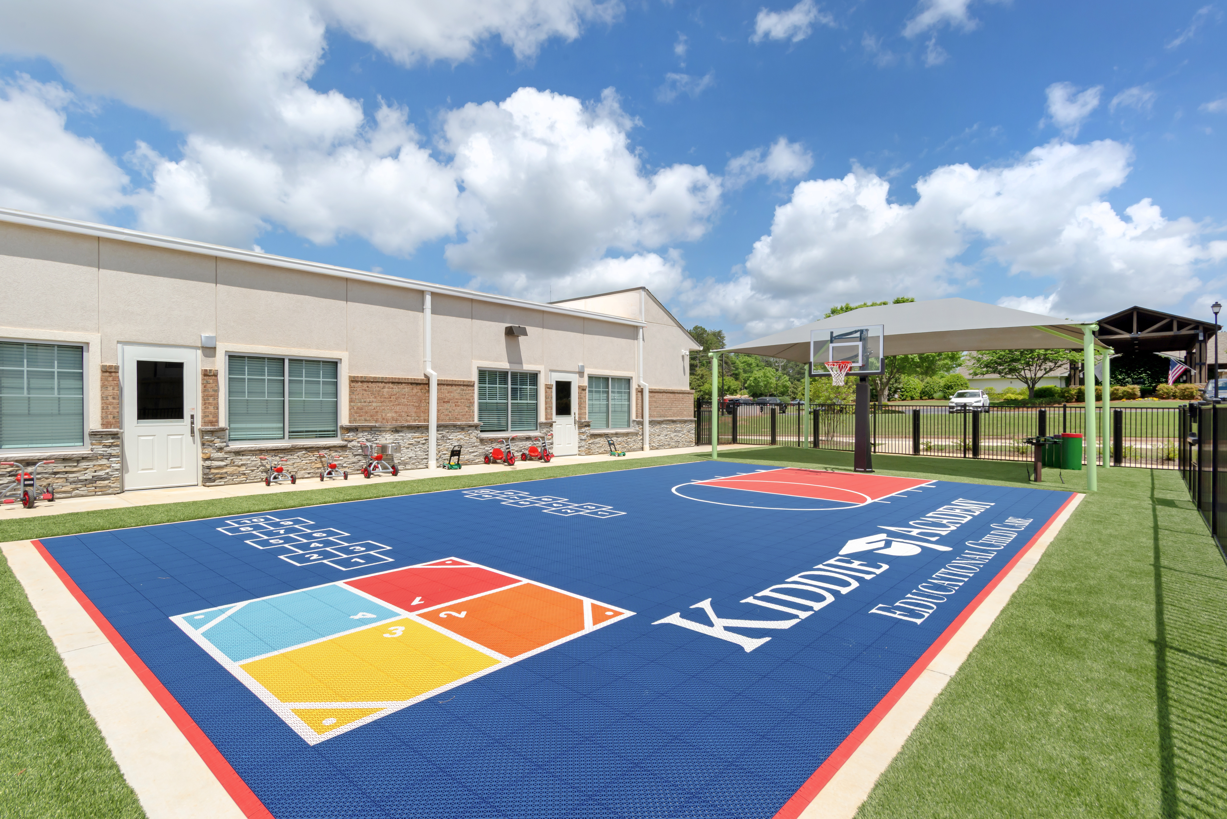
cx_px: 614
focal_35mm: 17
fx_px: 580
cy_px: 410
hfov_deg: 93.3
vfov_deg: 70.5
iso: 200
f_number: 11
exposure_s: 1/1600
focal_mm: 17
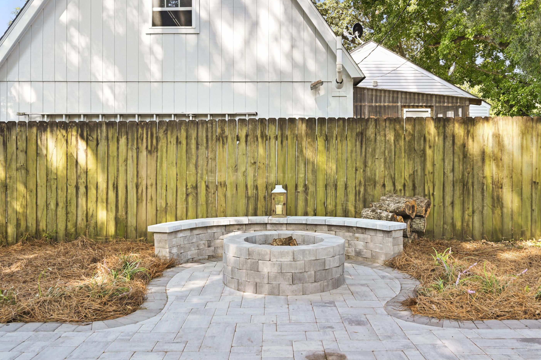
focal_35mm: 32
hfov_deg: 58.7
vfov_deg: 41.0
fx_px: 481
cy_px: 190
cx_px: 283
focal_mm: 30
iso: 320
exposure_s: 1/50
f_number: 6.3
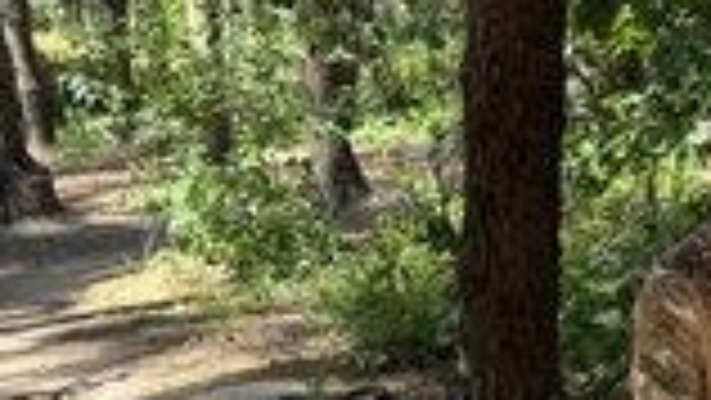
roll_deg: -1.0
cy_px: 494
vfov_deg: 17.3
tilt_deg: -18.8
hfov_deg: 29.6
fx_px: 1245
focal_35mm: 66
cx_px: 720
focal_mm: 6.76
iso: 64
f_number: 1.78
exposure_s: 1/187
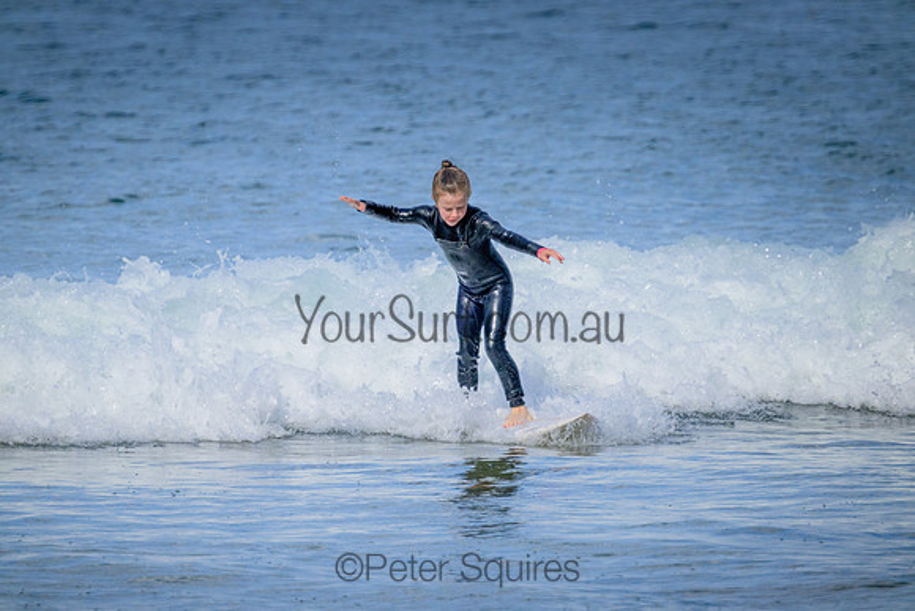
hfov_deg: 2.6
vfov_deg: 1.7
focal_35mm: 800
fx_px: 20337
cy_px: 306
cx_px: 458
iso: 1600
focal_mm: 800
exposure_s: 1/1600
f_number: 11
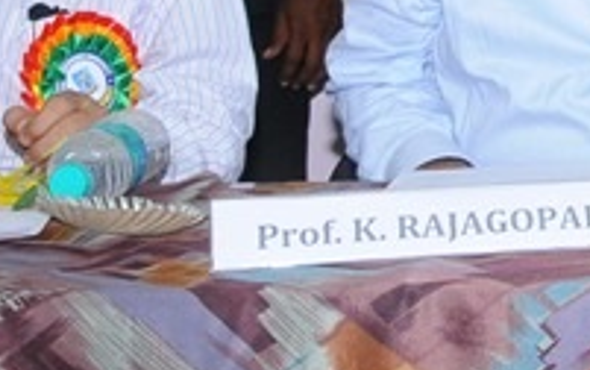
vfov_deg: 7.3
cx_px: 1101
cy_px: -446
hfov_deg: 11.3
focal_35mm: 171
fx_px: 2752
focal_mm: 22
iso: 500
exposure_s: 1/125
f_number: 5
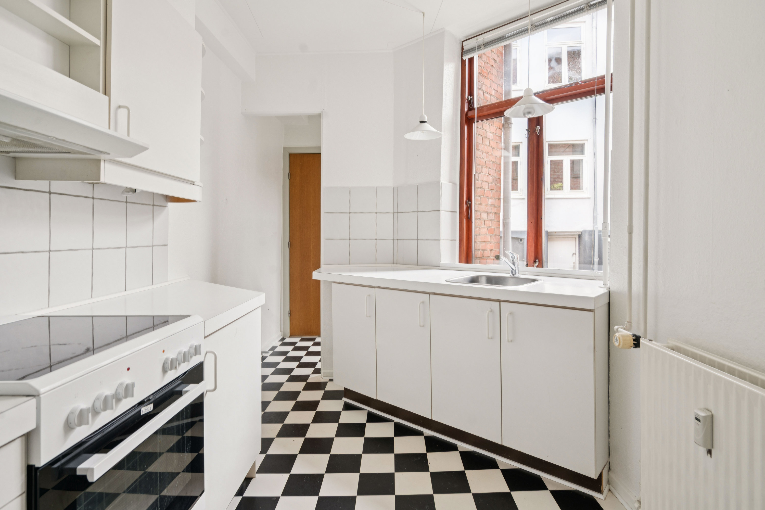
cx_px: 382
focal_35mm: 18
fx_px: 382
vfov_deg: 67.4
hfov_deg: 90.0
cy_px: 255
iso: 800
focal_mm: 18
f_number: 7.1
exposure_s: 1/10
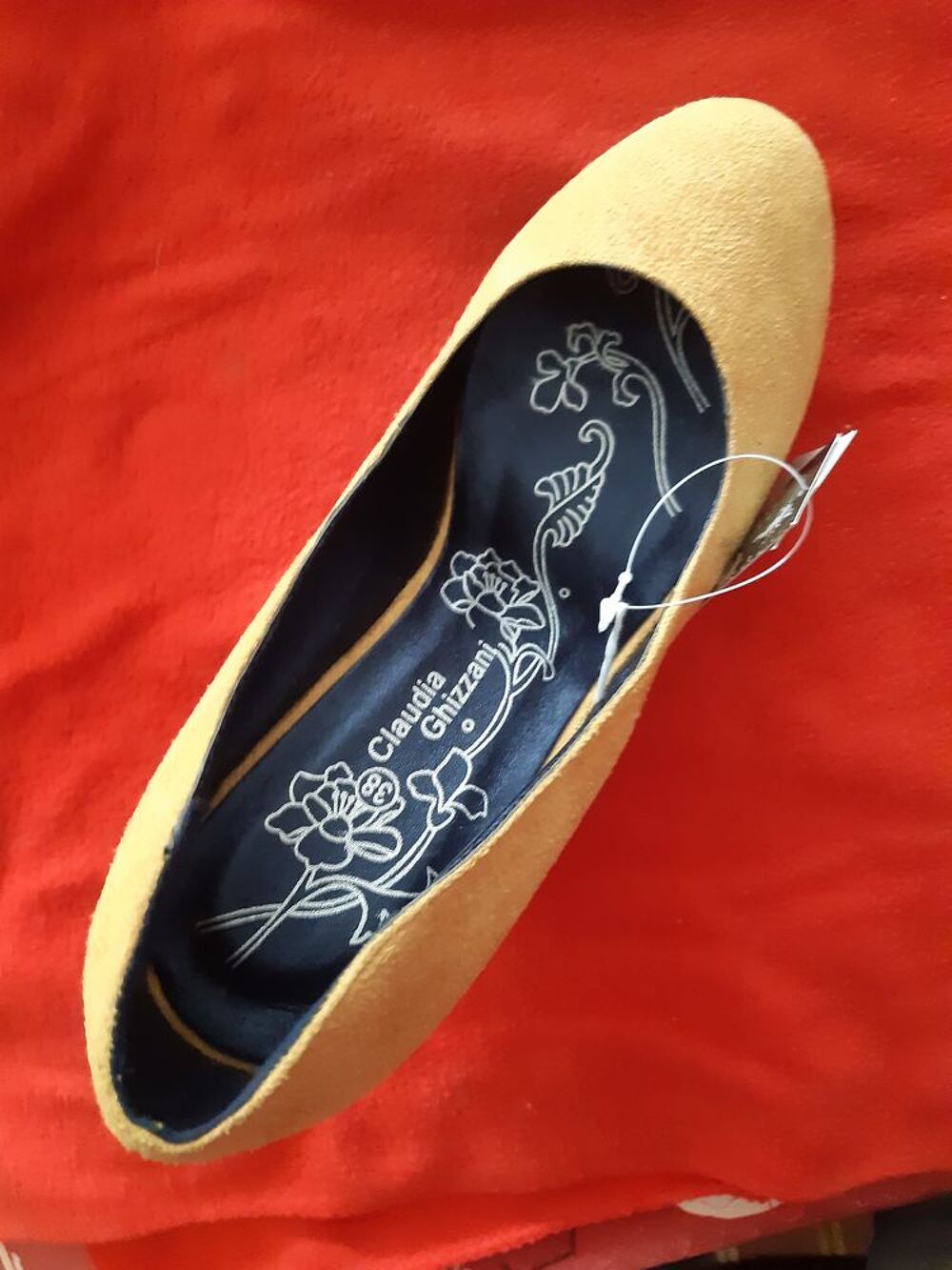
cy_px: 635
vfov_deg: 67.3
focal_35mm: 26
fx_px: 953
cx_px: 476
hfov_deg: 53.1
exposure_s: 1/17
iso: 640
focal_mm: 3.92
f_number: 1.7
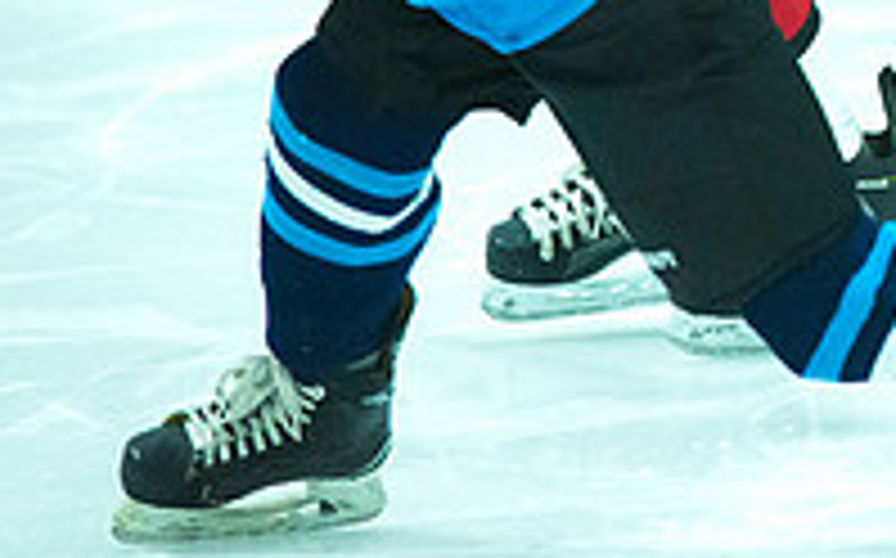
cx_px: 1234
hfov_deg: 2.9
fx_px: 17396
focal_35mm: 713
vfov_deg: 1.8
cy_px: -277
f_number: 5.6
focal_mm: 240
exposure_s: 1/640
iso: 6400
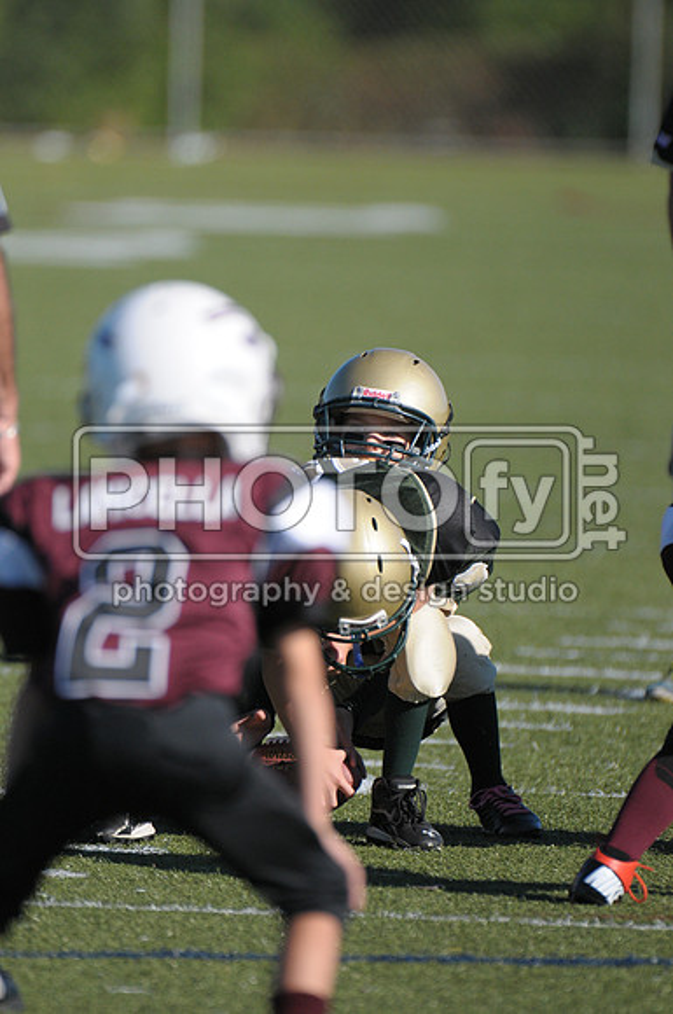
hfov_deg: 2.3
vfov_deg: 3.4
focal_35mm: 600
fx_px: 16874
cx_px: 336
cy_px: 507
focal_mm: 400
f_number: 4
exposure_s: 1/4000
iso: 640
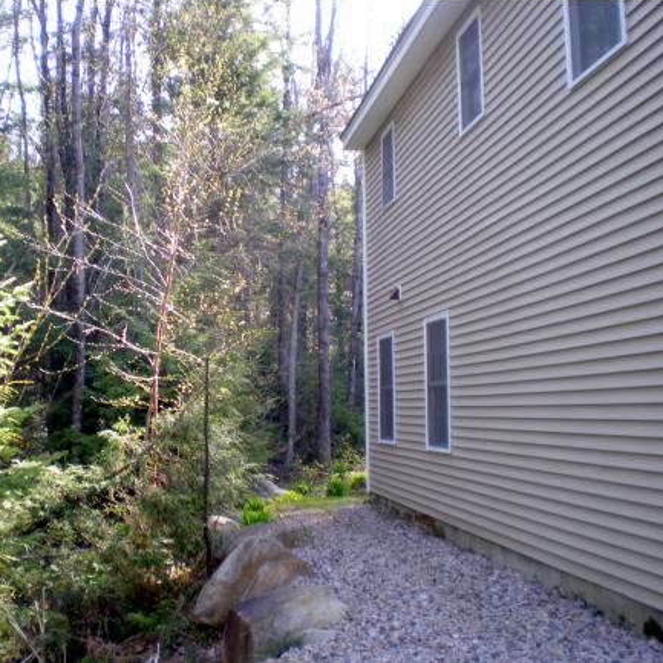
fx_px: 975
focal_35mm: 45
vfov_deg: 37.6
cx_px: 233
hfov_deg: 37.2
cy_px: 331
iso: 64
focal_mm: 6.3
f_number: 3.1
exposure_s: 1/61.6
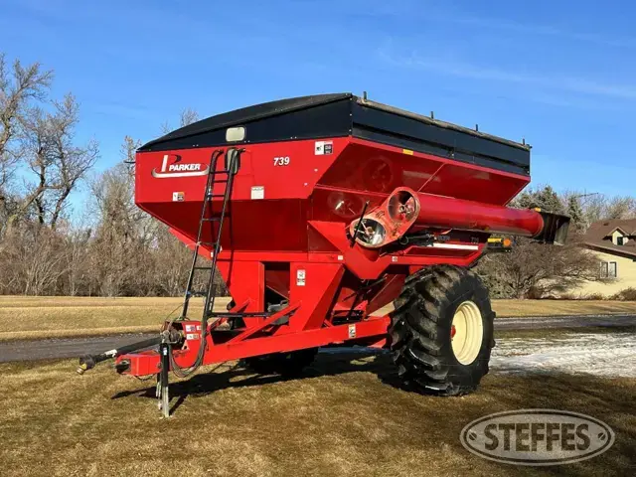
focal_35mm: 48
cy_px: 238
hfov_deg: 39.7
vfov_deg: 30.3
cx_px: 318
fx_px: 882
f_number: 1.78
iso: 64
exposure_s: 1/2732
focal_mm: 6.86
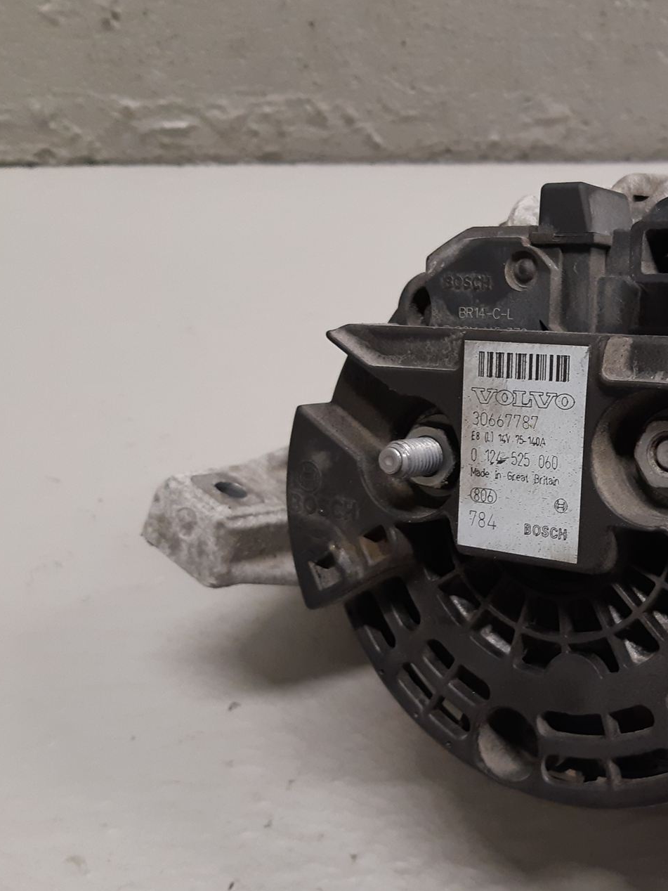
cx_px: 510
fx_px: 1081
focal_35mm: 42
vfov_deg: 44.8
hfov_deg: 33.6
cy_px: 483
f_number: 1.7
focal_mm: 3.93
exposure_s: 1/50
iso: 160
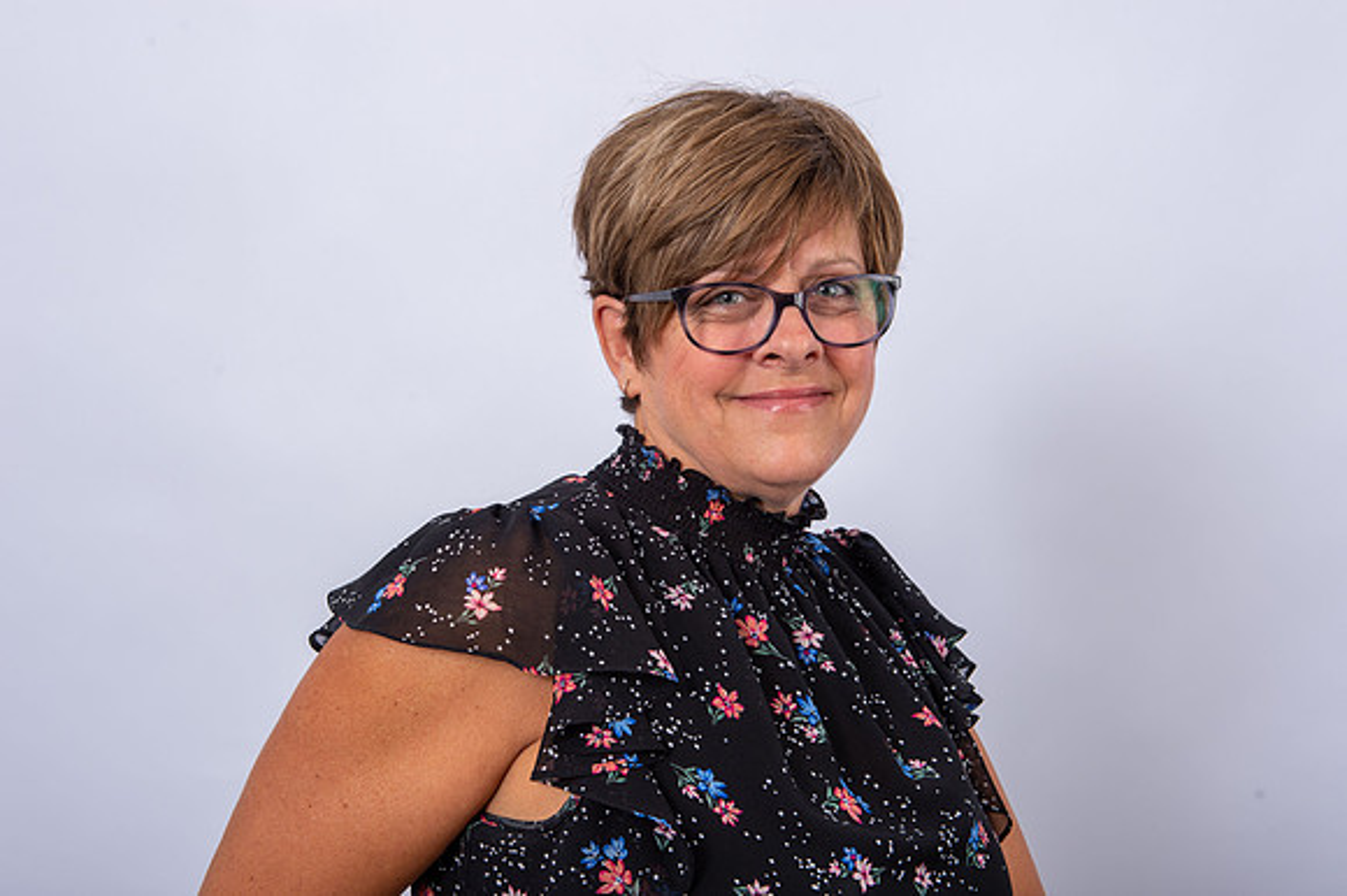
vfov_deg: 27.0
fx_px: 1870
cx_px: 674
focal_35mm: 50
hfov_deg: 39.6
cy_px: 448
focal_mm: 50
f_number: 8
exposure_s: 1/250
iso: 160
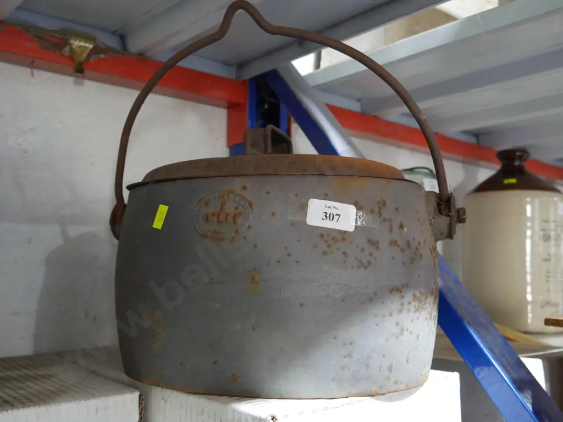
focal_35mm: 36
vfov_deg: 39.7
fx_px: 586
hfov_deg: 51.3
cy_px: 211
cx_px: 282
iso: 2000
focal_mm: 18
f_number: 4
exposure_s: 1/60
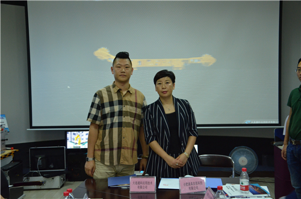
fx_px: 400
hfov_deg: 41.2
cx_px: 150
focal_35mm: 48
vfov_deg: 27.9
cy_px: 100
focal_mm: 32
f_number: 5
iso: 1800
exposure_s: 1/30
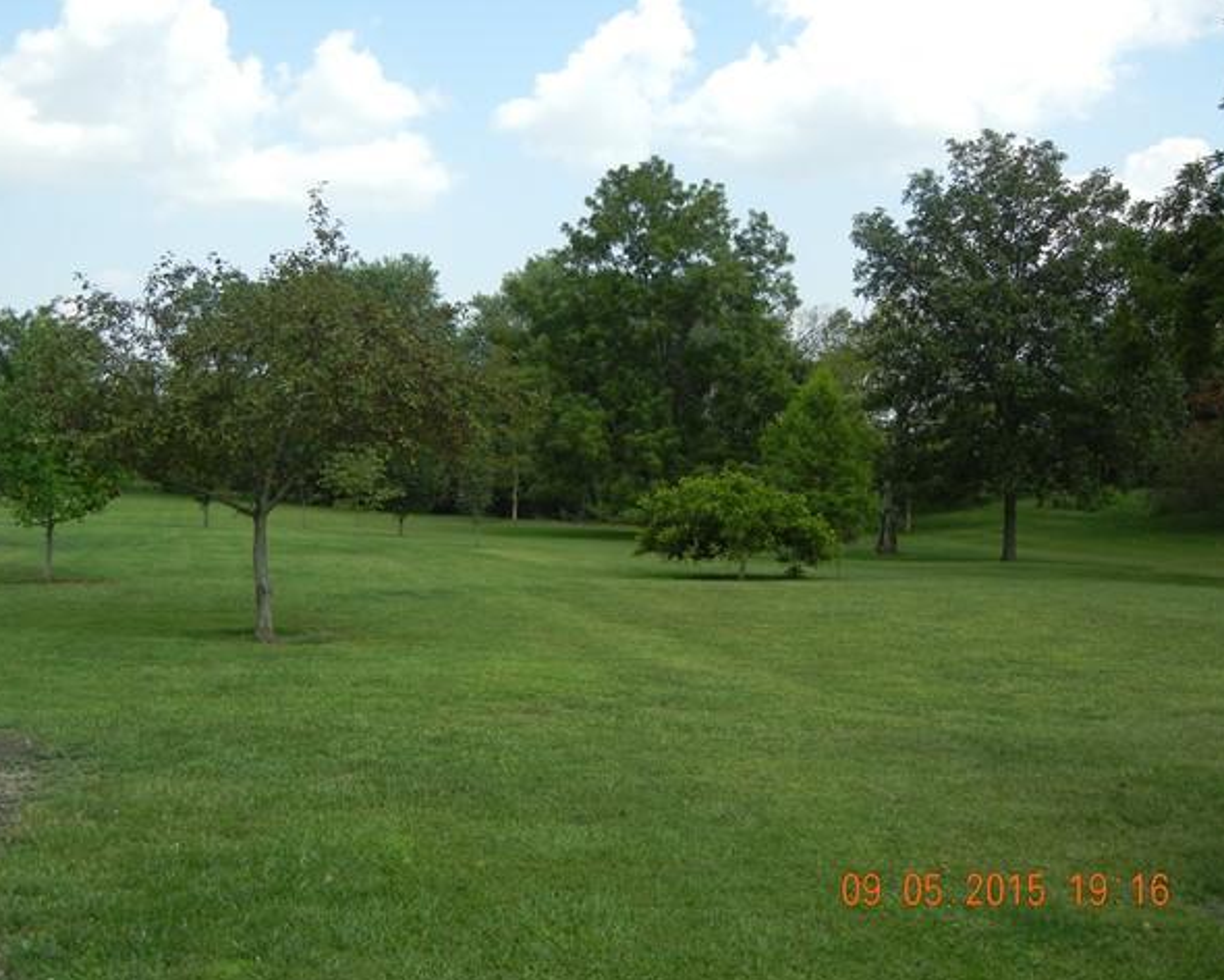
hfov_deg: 50.3
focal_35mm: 36
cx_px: 585
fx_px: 1304
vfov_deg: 41.2
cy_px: 494
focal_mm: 6.2
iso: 160
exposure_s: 1/753
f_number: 3.6
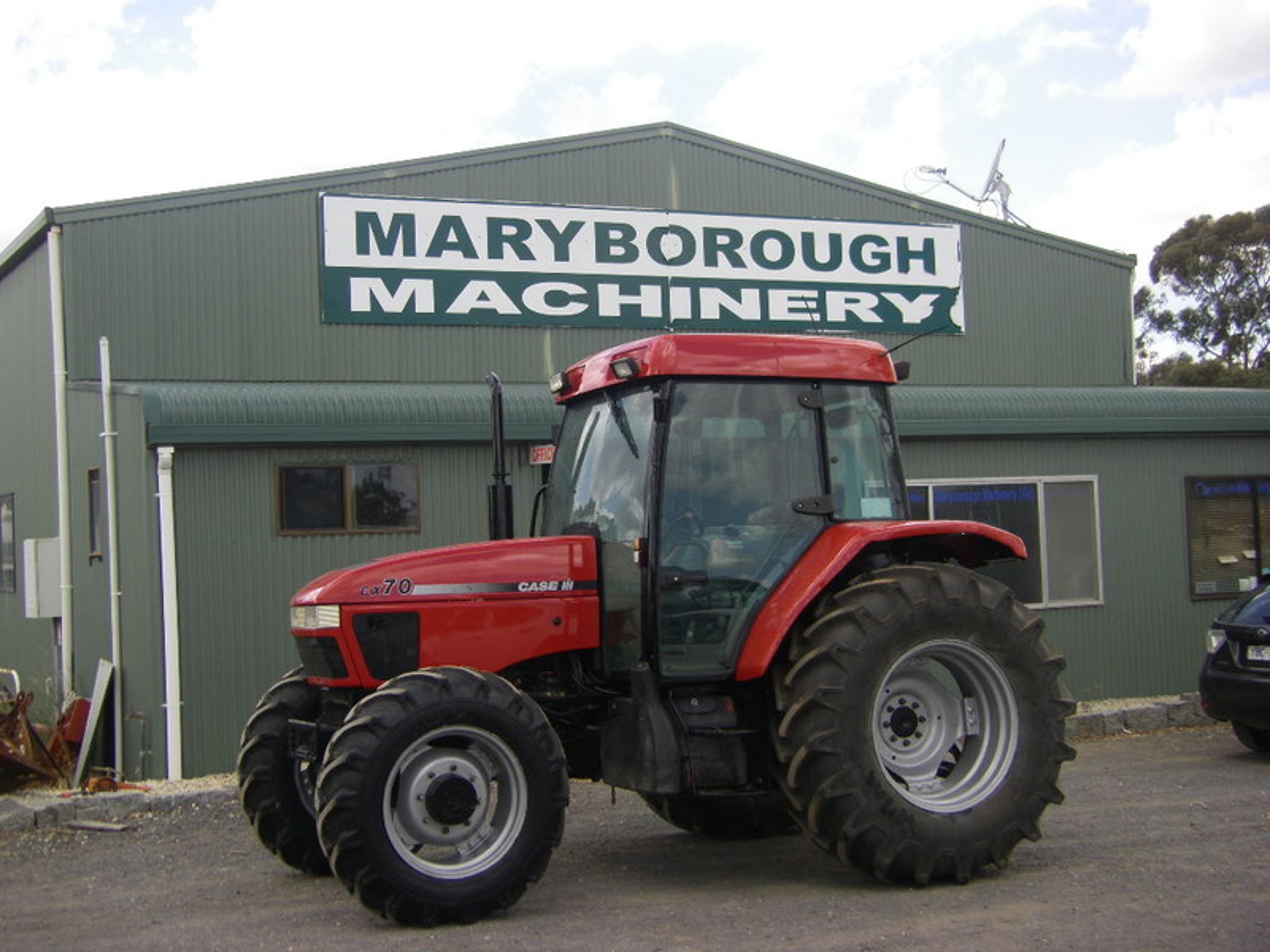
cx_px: 635
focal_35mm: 51
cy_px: 476
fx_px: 1871
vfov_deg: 28.6
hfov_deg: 37.5
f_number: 3.6
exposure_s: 1/250
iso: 64
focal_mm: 8.4
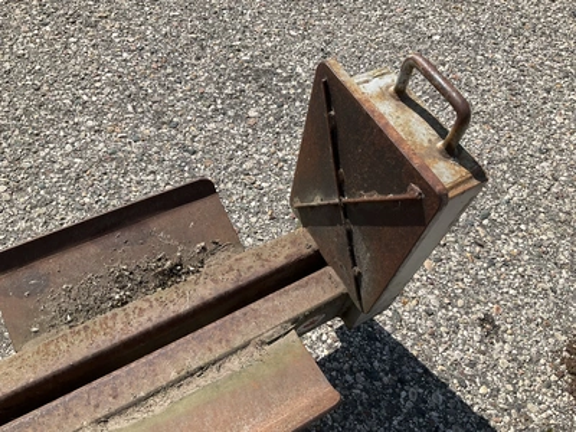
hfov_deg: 61.7
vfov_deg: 48.2
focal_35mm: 29
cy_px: 216
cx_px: 288
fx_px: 483
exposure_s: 1/1786
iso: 25
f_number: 1.8
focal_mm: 3
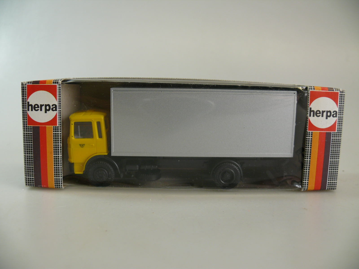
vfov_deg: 40.7
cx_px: 180
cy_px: 134
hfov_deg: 52.6
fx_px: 363
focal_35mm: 35
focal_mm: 7.4
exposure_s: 1/125
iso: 100
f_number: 2.8
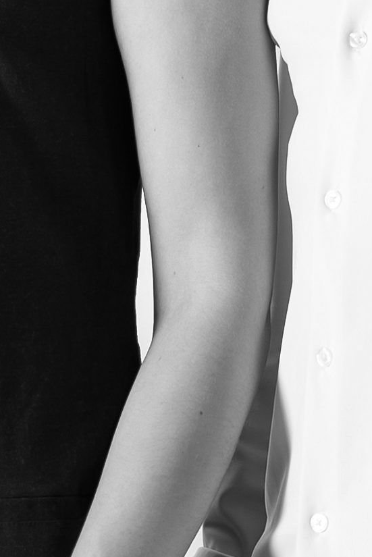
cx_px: 303
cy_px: 221
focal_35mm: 226
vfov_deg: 9.1
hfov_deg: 6.1
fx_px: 3498
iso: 640
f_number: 4.5
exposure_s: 1/200
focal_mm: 44
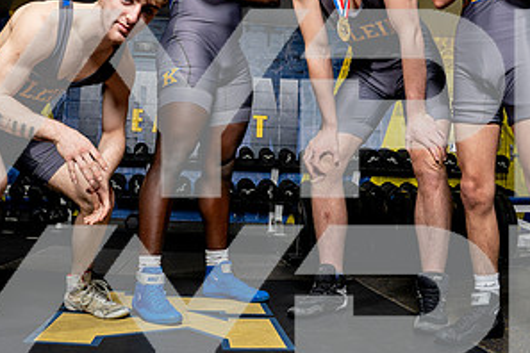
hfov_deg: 49.6
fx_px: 574
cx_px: 266
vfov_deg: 33.7
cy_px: 104
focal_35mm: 39
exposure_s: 1/250
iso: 160
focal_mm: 20
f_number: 5.6
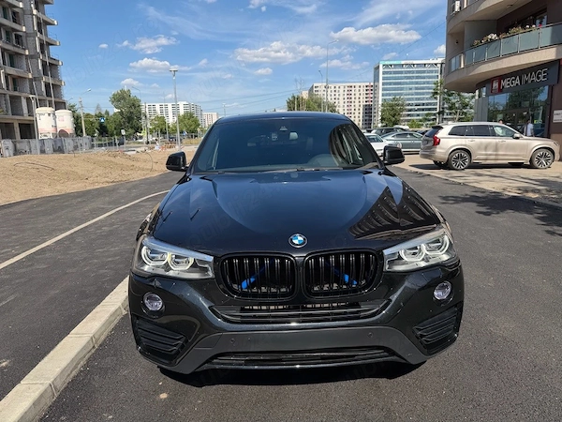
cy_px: 211
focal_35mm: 24
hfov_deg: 71.6
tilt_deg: -9.7
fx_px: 390
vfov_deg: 56.8
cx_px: 281
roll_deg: +2.1
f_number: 1.78
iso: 80
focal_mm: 6.76
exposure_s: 1/3145
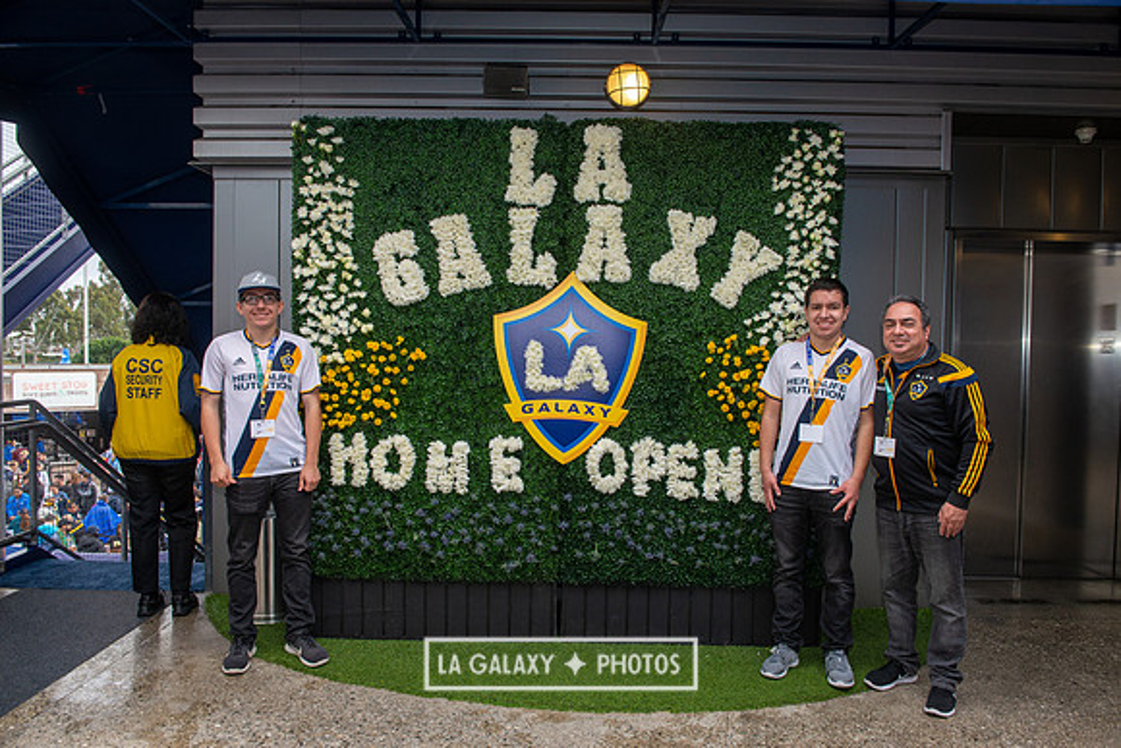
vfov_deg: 48.0
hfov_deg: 67.4
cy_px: 374
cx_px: 560
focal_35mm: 27
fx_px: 841
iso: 500
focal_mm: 27
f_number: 7.1
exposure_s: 1/200
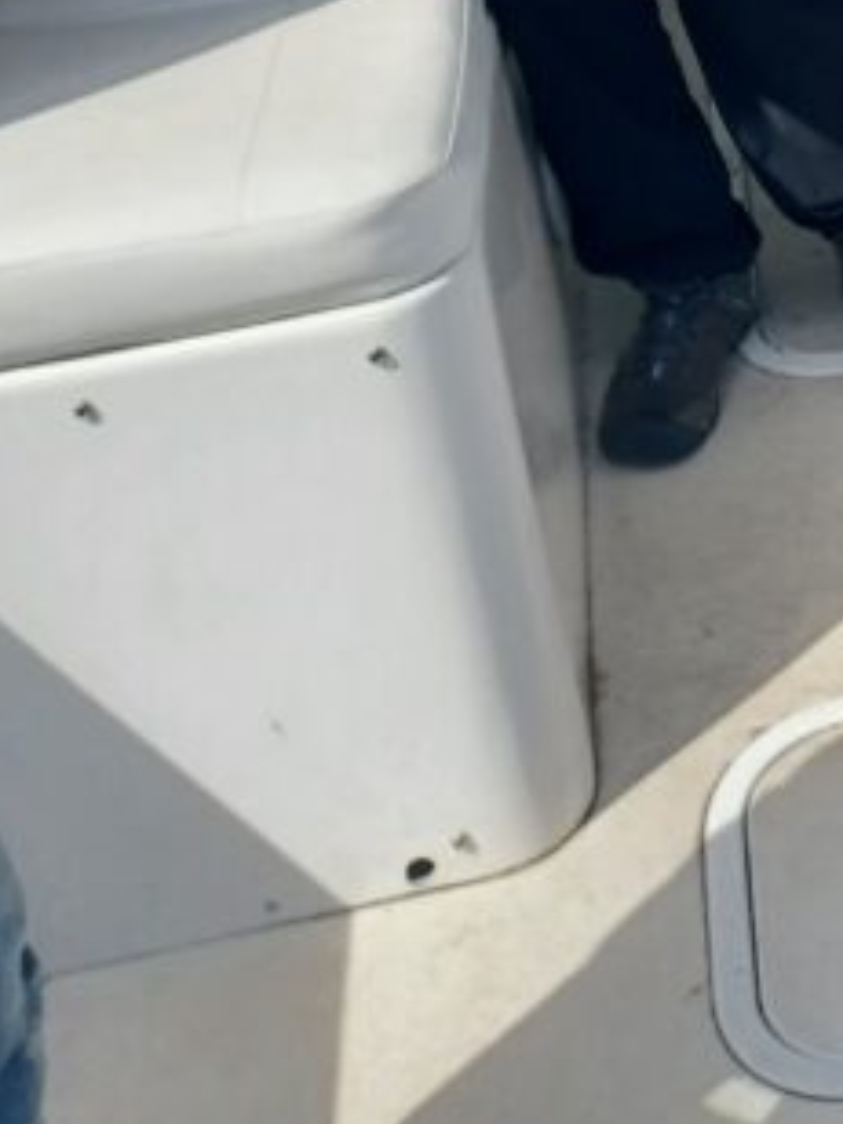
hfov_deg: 16.3
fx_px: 2695
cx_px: 1252
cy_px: -460
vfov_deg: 20.8
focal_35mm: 83
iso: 32
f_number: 1.8
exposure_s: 1/377
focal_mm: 4.6
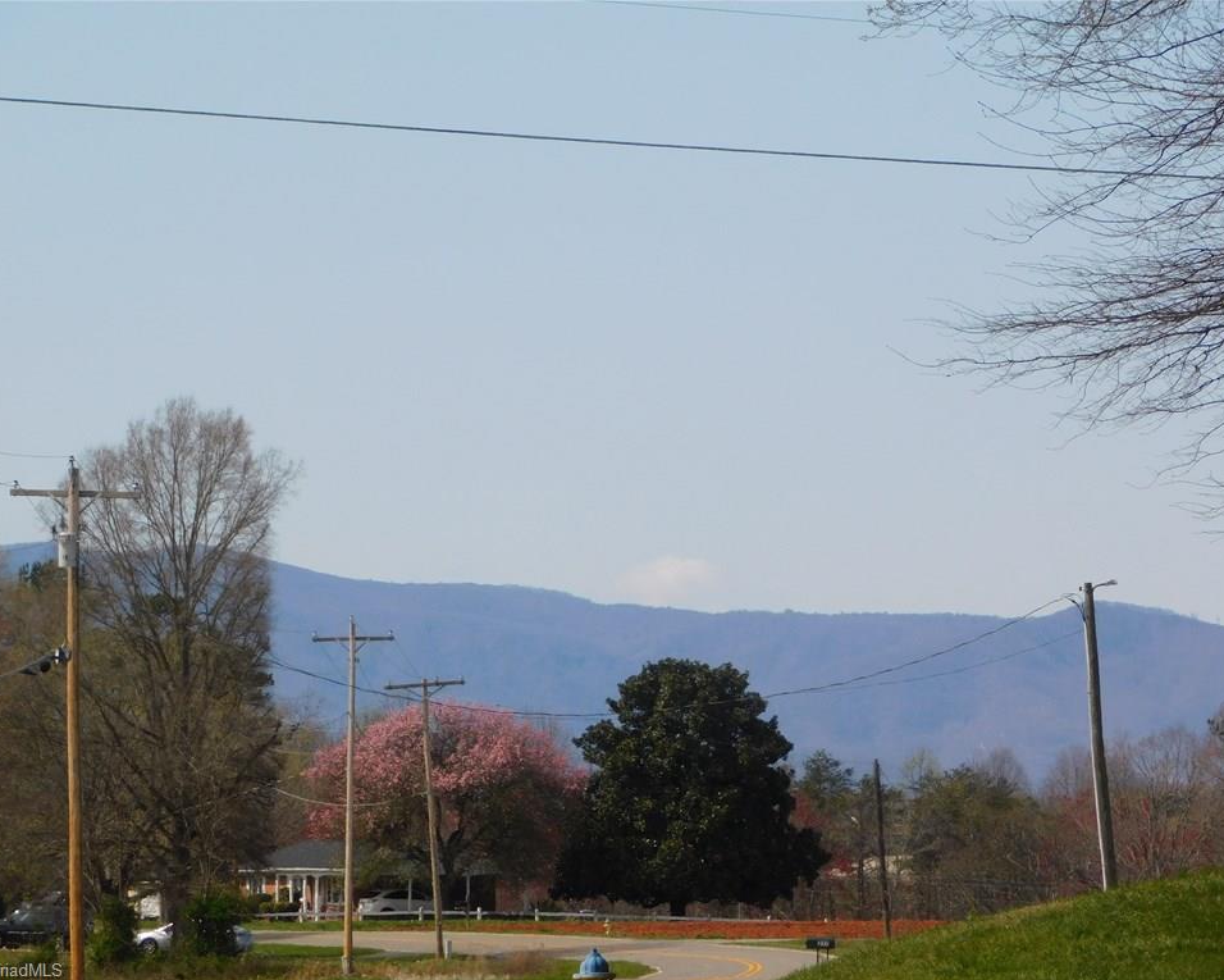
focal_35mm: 278
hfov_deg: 7.0
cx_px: 626
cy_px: 491
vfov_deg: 5.6
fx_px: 10072
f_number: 5.7
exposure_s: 1/640
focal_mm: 47.2
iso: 125
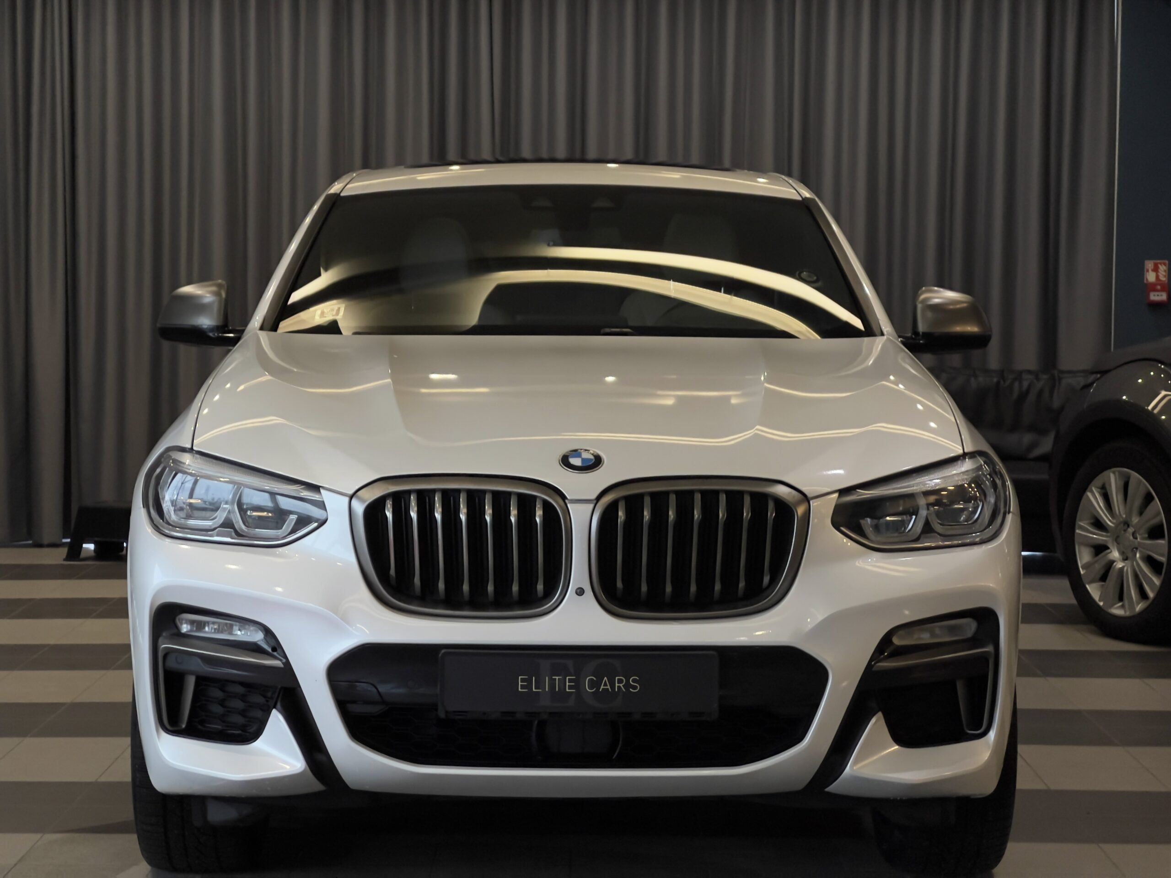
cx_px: 586
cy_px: 439
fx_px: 2605
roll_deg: +0.1
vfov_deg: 19.1
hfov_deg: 25.3
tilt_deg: -4.2
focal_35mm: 77
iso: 500
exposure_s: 1/60
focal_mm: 9
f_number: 2.8
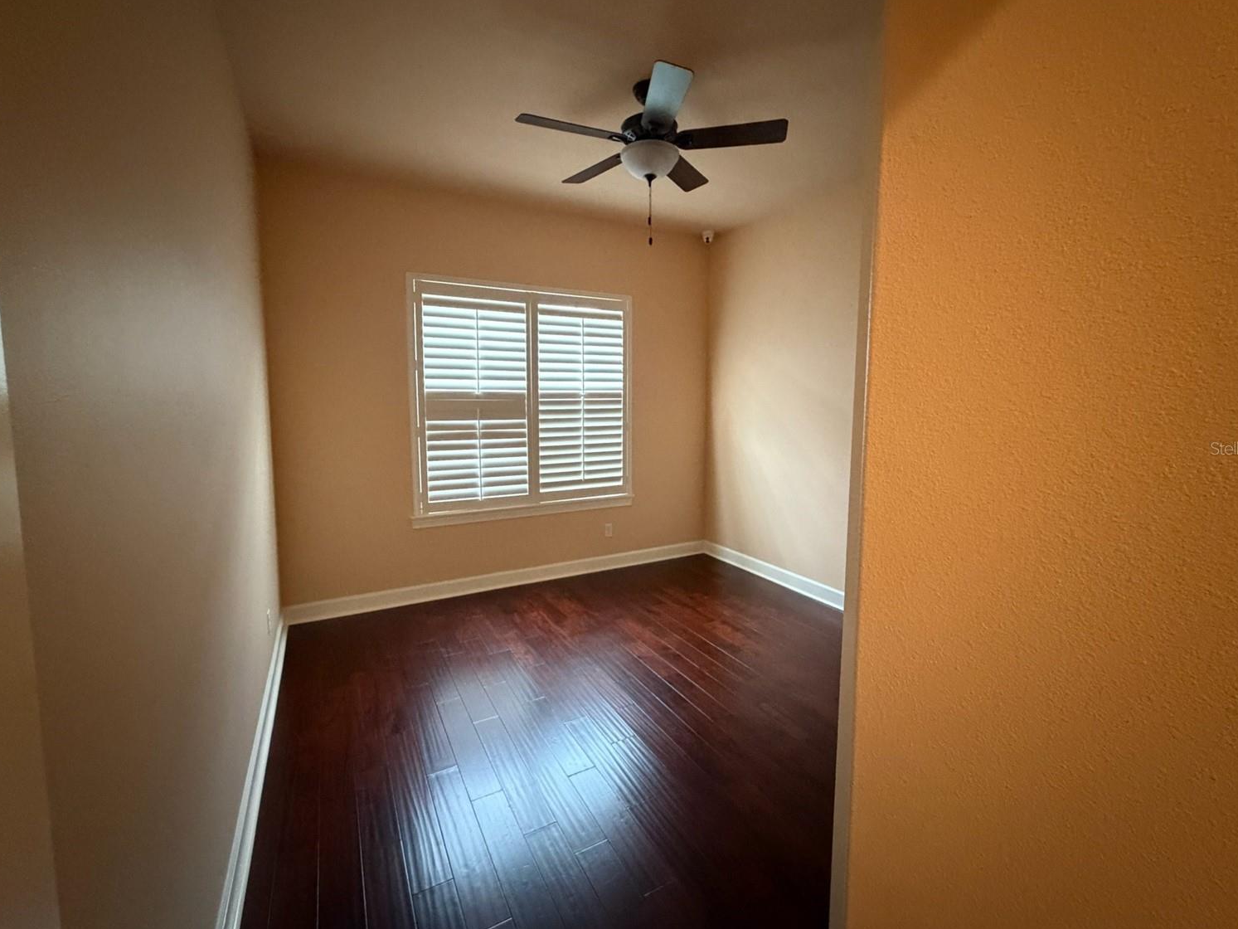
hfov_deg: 98.2
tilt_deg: -5.0
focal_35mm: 15
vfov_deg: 81.7
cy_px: 448
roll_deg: -0.5
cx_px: 625
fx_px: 537
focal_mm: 2.22
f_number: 2.2
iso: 1000
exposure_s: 1/40
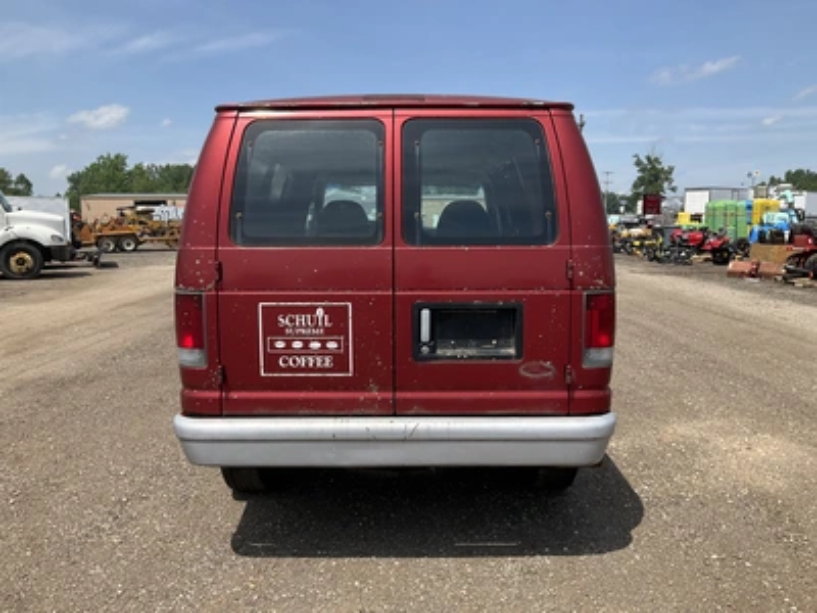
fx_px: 684
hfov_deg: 61.7
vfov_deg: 48.2
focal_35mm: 29
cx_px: 408
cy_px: 306
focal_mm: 3
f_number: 1.8
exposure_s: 1/1577
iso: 25
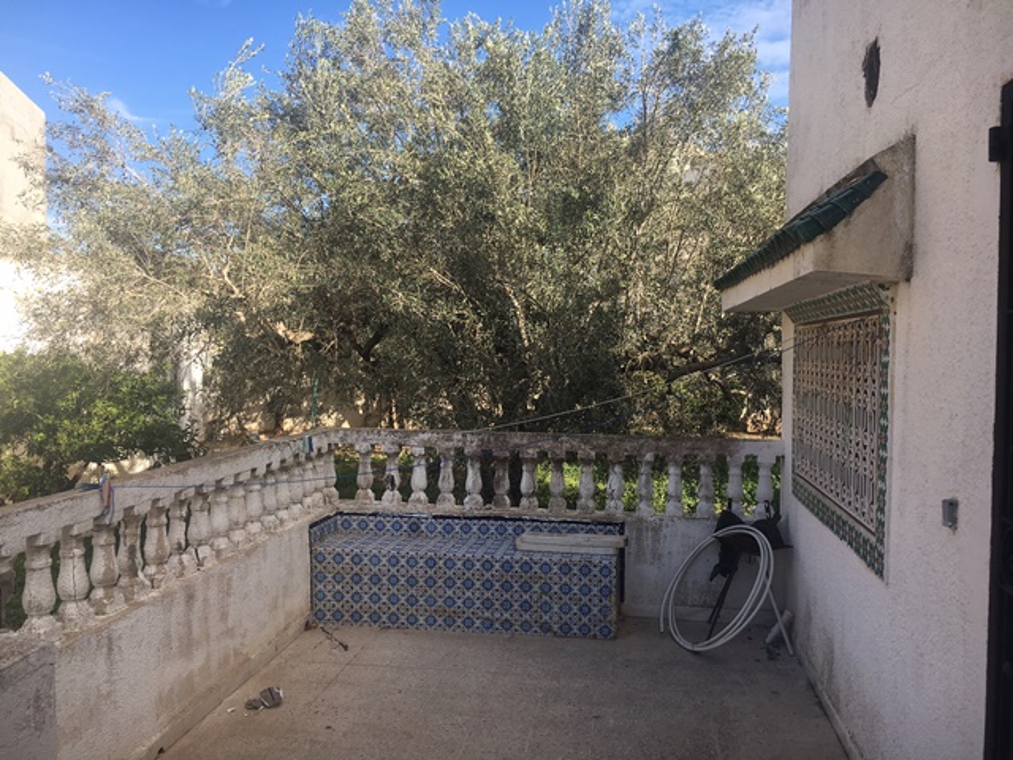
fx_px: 849
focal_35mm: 29
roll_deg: -0.2
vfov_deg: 48.2
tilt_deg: -2.3
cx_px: 506
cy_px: 380
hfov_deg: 61.7
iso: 25
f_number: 2.2
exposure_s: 1/845
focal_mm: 4.15
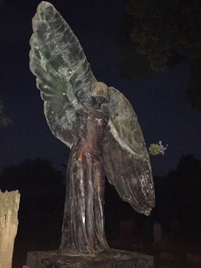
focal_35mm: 29
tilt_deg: +19.9
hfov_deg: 48.2
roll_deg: +0.8
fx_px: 225
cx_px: 100
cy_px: 134
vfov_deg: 61.7
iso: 2000
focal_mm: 4.15
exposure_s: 1/16
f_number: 2.2
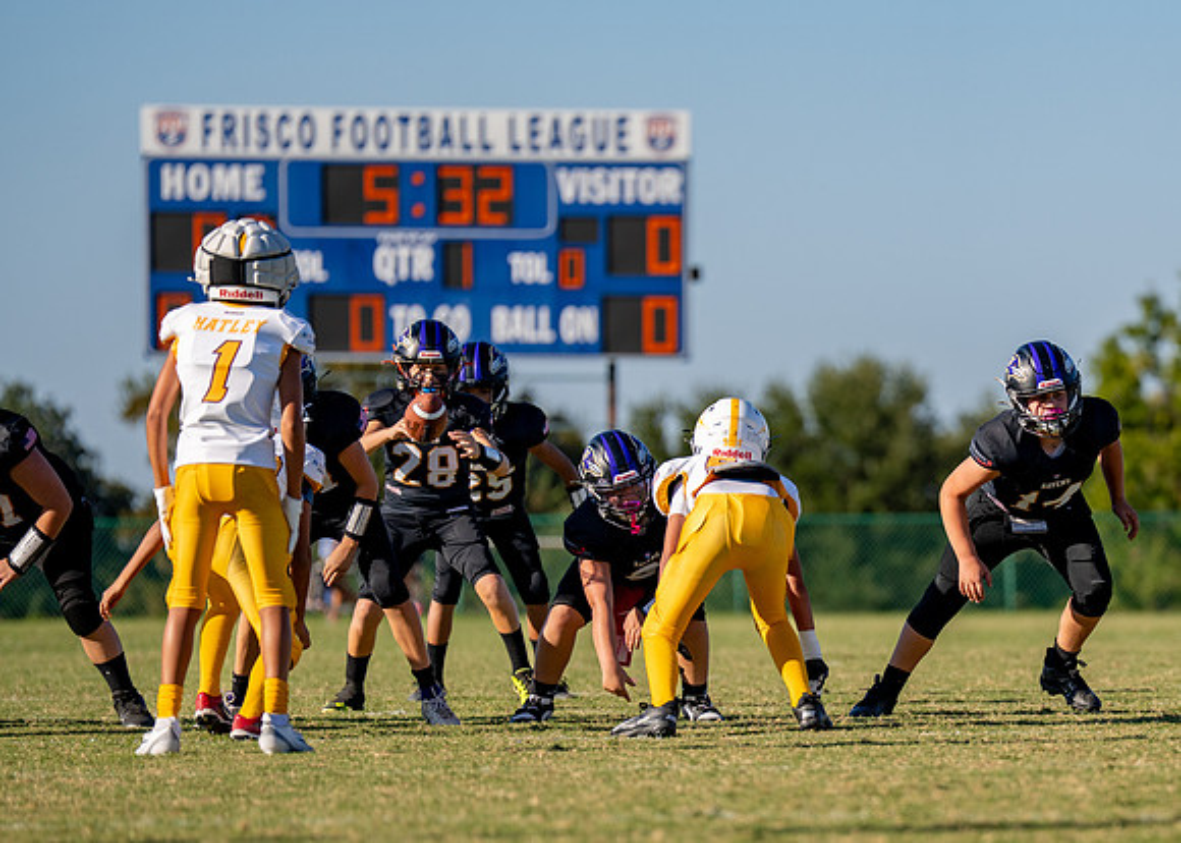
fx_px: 10722
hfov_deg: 6.3
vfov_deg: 4.5
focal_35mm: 320
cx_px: 963
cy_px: 561
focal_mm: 200
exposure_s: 1/3200
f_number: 2.8
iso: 160
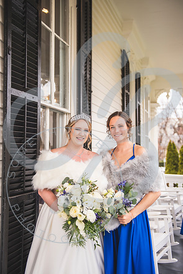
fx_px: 282
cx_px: 93
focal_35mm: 37
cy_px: 138
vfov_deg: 51.9
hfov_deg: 35.9
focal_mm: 36
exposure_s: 1/250
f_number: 2.8
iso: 100
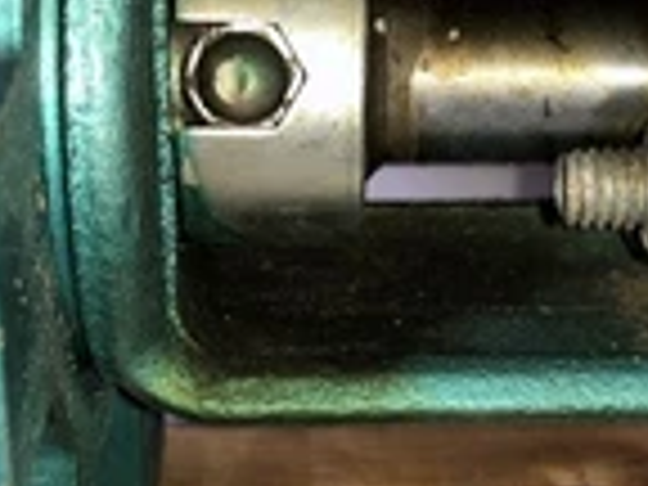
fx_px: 1460
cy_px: 238
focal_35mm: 78
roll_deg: -1.1
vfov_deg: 18.9
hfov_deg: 25.0
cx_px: 400
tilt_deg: -18.6
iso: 20
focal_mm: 4
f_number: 1.8
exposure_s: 1/13
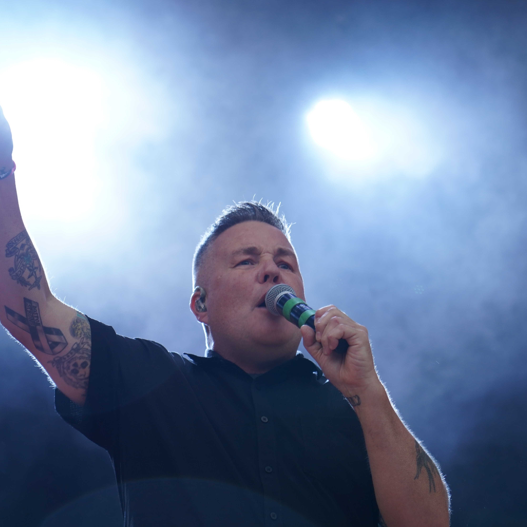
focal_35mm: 134
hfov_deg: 13.0
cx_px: 317
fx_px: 2308
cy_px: 264
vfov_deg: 13.0
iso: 800
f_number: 4
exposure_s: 1/125
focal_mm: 105
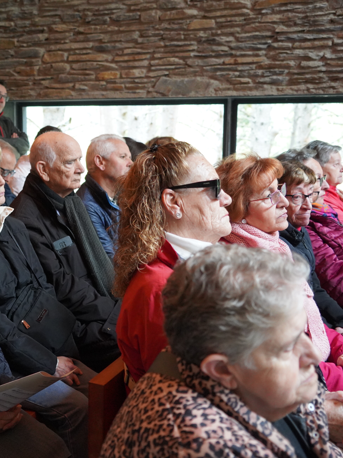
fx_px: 634
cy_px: 228
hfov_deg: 29.2
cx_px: 47
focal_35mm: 48
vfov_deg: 39.7
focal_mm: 33
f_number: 4
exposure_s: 1/160
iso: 8000
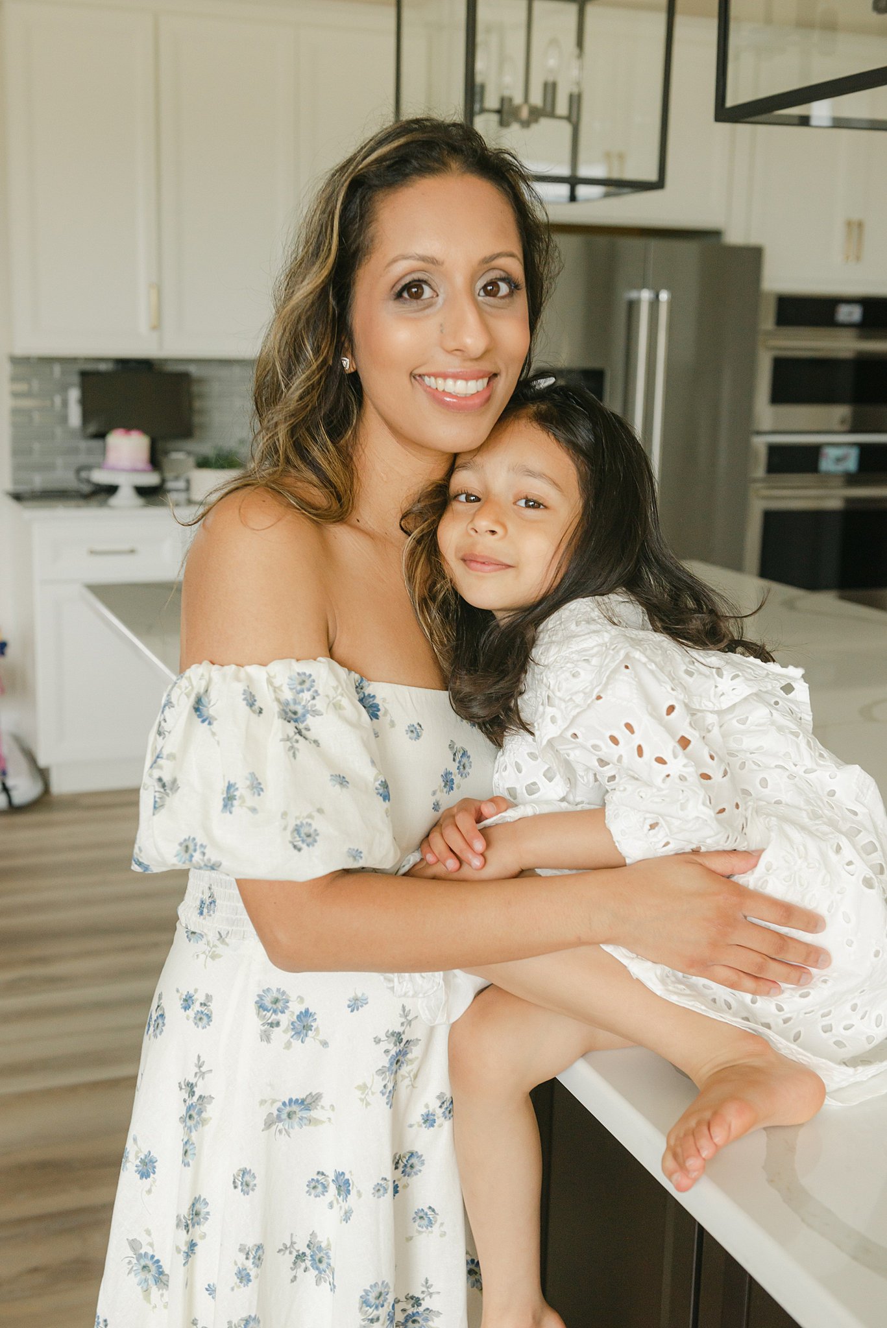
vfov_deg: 46.4
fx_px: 1551
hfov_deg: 31.9
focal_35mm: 42
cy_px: 664
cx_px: 444
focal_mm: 42
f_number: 5.6
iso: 400
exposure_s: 1/200
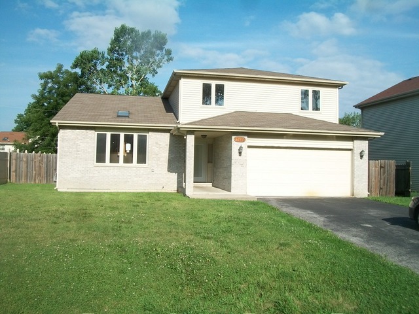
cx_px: 210
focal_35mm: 32
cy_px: 157
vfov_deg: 44.2
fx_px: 387
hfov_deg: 56.8
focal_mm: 5.7
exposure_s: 1/400
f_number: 5.5
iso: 80
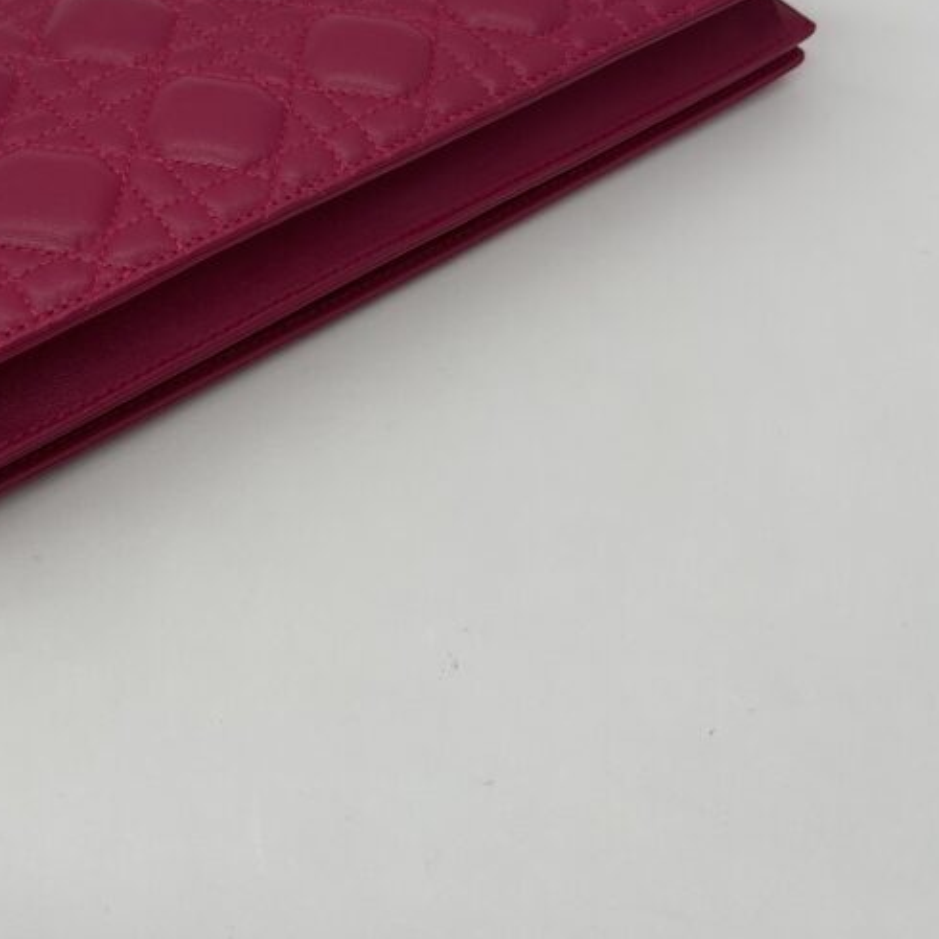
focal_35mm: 48
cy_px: 128
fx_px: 1473
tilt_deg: -45.0
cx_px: 222
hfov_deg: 34.5
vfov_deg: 33.8
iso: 50
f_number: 1.5
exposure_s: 1/383
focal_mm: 5.7
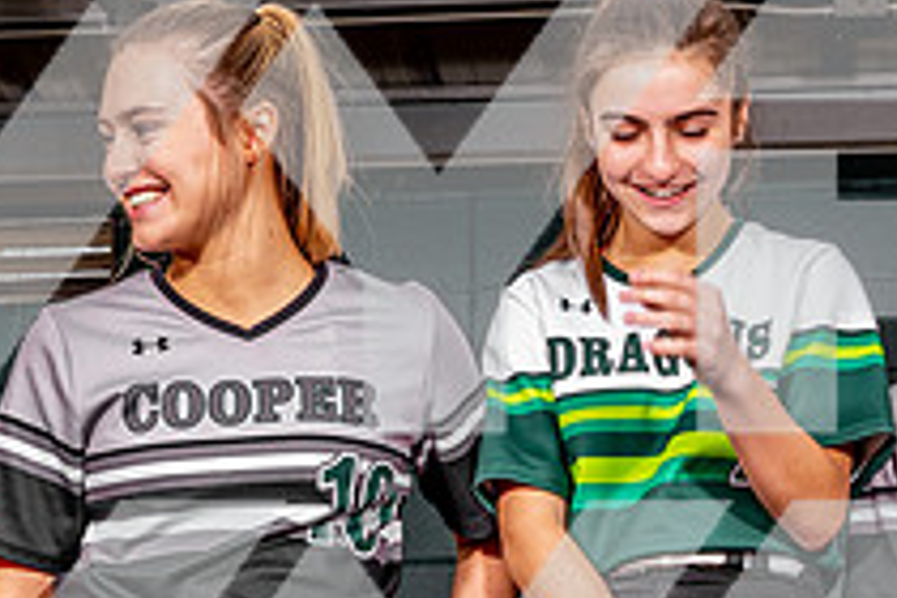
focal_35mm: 128
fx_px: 3189
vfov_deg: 10.4
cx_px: 499
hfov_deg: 16.0
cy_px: 834
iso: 100
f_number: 8
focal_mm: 36
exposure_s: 1/125
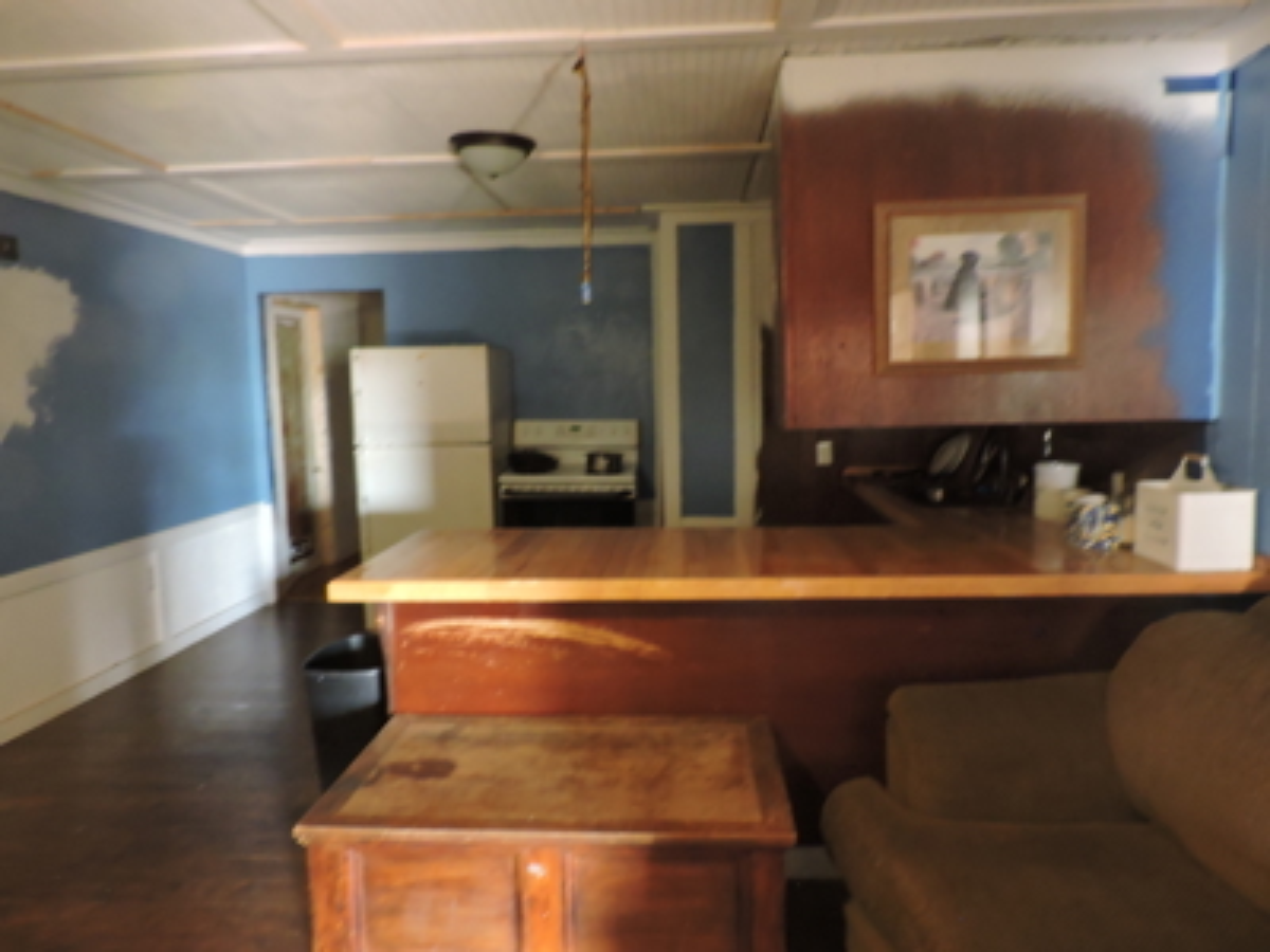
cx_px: 635
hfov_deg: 71.6
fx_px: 881
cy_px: 476
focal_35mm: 24
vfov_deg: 56.8
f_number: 3
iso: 800
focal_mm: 4.3
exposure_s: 1/6
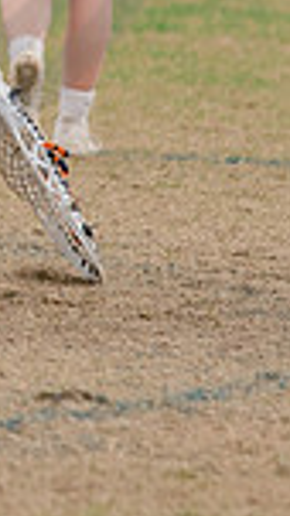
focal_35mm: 1376
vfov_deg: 1.6
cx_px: -499
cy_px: -216
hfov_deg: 0.9
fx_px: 18800
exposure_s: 1/1250
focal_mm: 200
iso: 250
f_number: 3.5
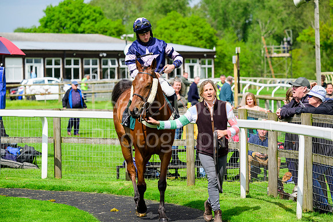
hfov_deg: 11.7
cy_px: 111
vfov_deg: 7.9
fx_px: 1619
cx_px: 166
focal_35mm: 175
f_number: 6.3
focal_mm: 175
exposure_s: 1/3200
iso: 640
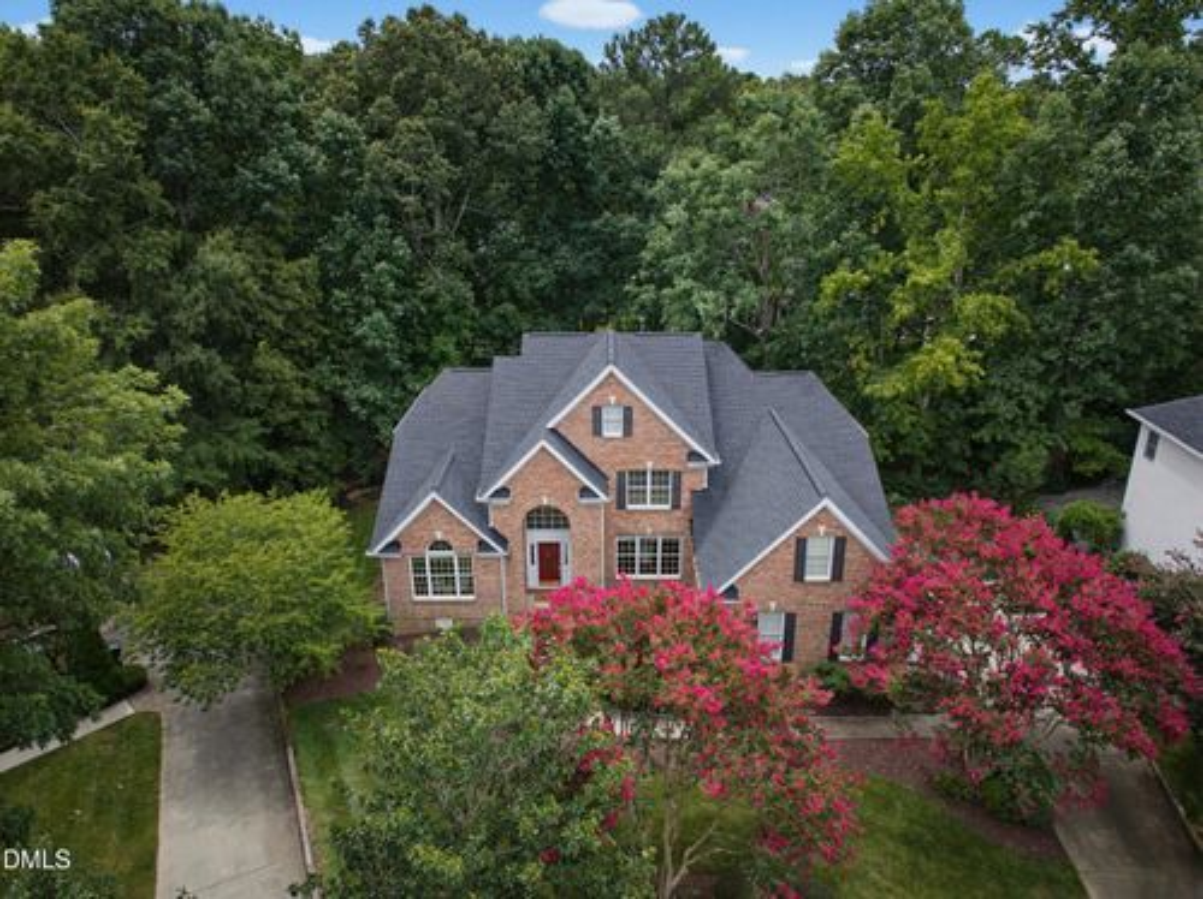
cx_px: 602
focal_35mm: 24
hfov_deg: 71.6
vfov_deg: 56.7
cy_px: 450
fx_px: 833
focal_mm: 12.3
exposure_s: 1/1000
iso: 300
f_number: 2.8
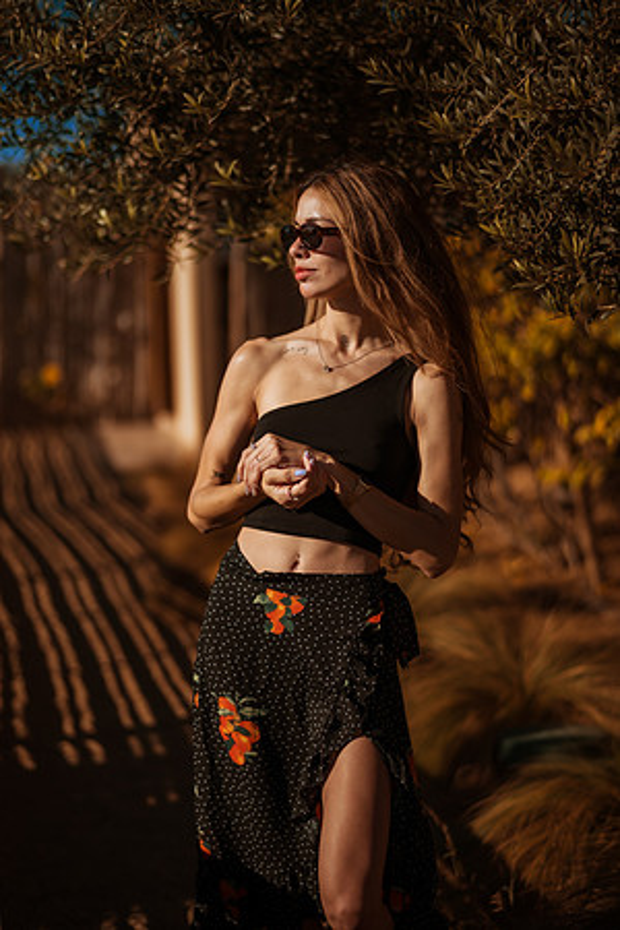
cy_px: 465
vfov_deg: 34.5
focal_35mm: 58
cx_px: 310
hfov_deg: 23.4
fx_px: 1498
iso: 50
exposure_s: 1/8000
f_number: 1.4
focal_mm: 58
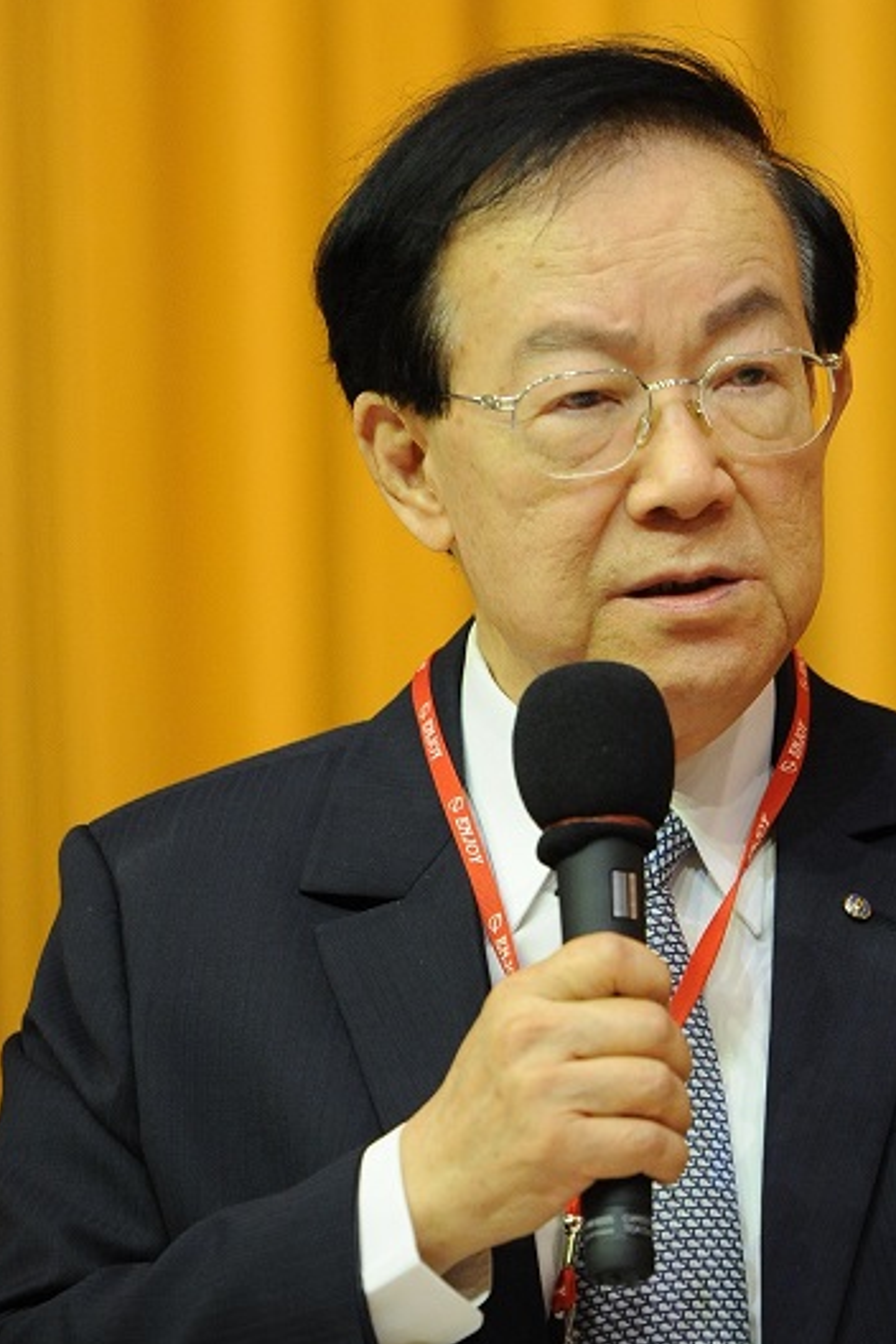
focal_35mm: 364
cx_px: 756
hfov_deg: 3.8
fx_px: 13588
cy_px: 635
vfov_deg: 5.7
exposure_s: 1/125
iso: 2500
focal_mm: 200
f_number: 3.2
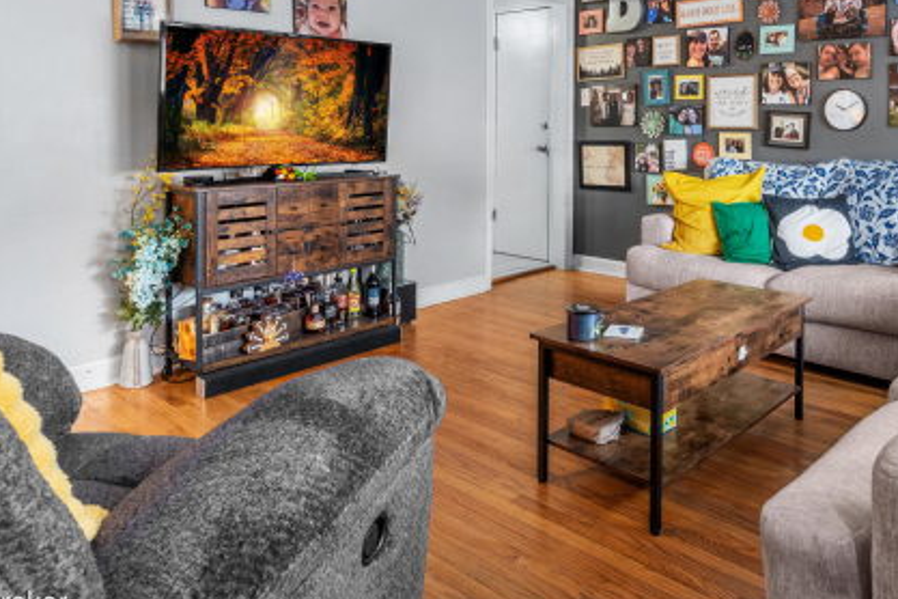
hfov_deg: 65.7
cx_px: 594
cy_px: 112
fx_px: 673
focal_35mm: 27
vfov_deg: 45.3
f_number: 8
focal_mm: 10
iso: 400
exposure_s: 1/2
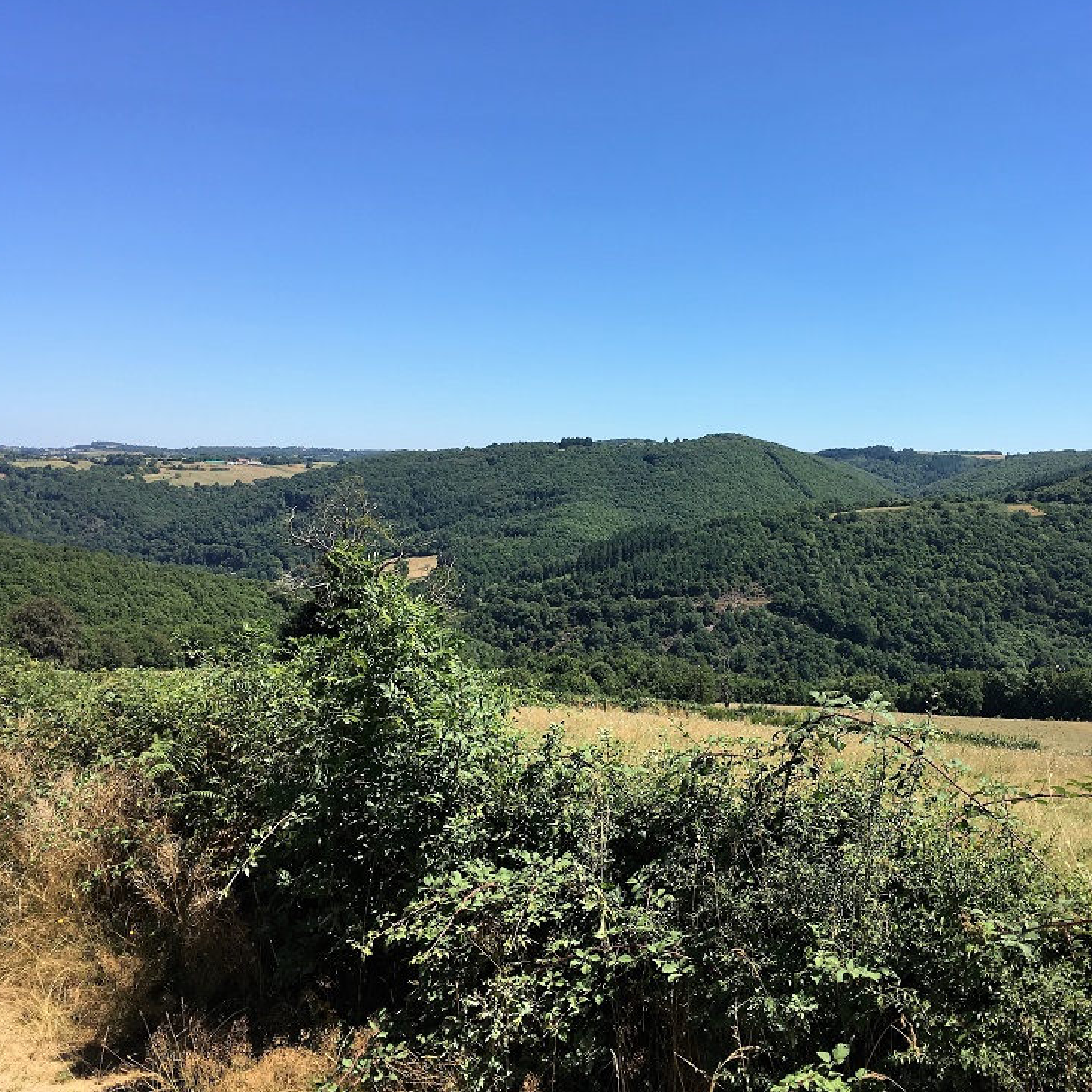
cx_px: 656
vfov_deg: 47.2
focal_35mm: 35
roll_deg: -2.1
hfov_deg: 46.9
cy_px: 542
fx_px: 1249
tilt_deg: -2.1
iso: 25
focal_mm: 4.15
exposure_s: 1/1166
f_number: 2.2
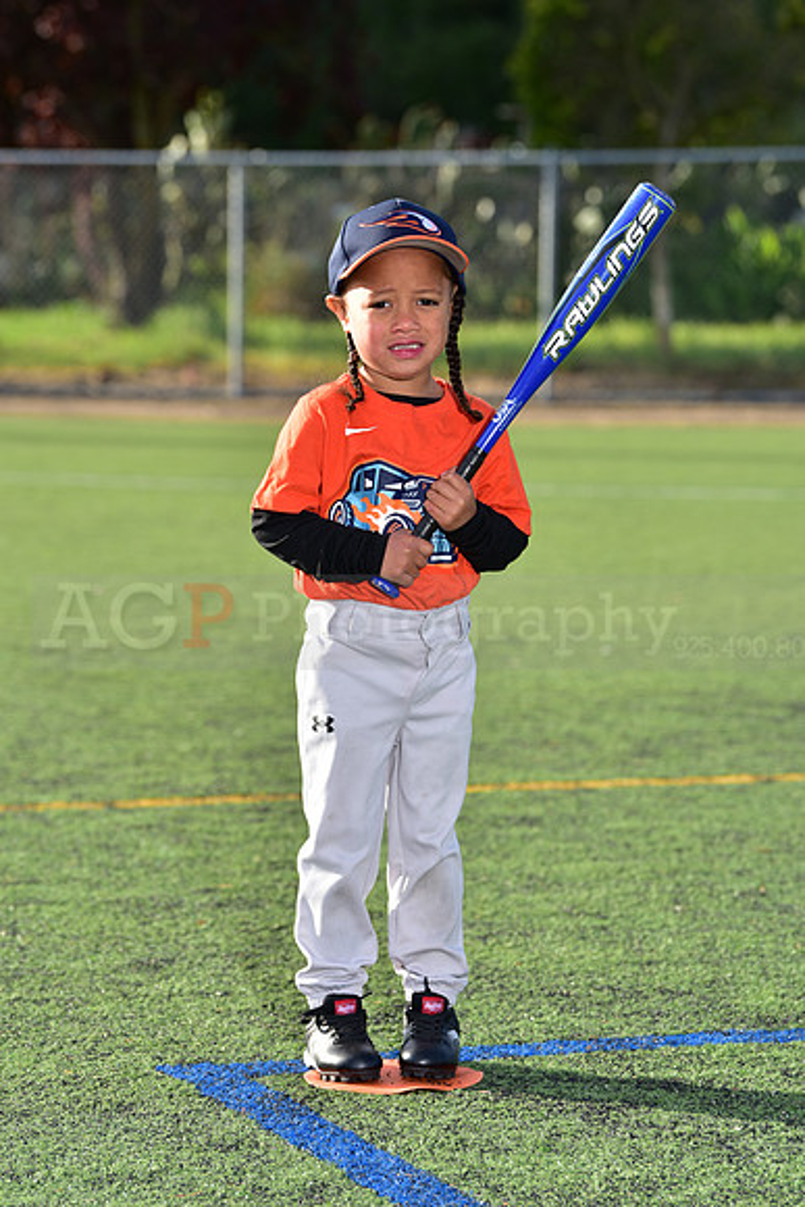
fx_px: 4190
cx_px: 402
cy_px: 604
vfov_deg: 16.4
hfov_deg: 11.0
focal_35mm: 125
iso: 64
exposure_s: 1/200
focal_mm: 125
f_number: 5
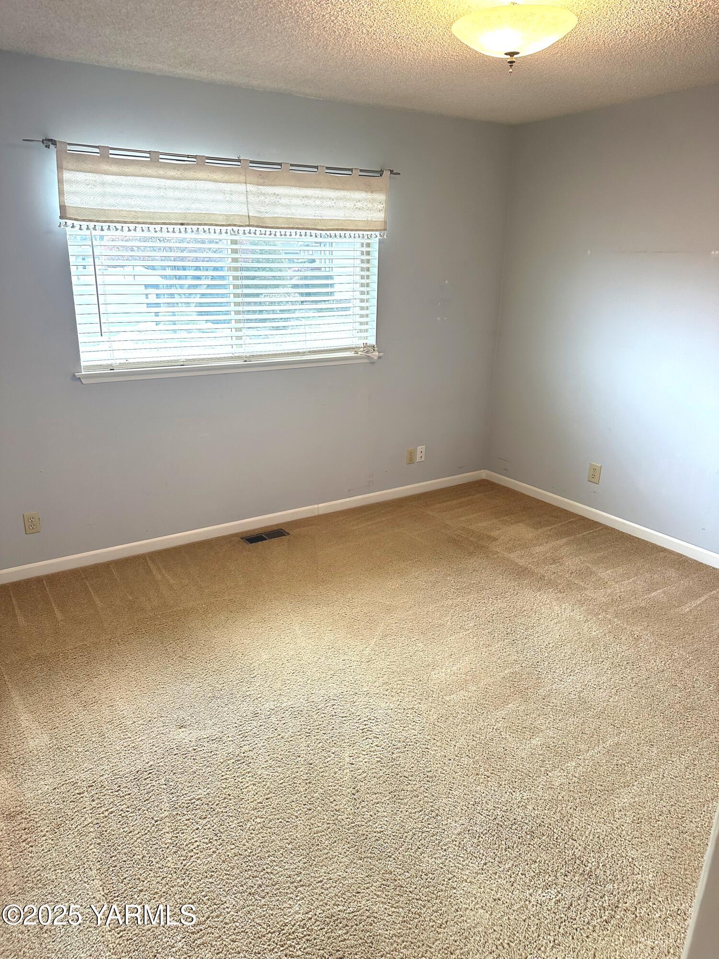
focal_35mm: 24
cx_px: 360
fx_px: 665
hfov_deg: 56.8
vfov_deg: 71.6
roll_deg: -1.6
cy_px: 480
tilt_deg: -18.7
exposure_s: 1/120
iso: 200
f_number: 1.78
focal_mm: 6.86
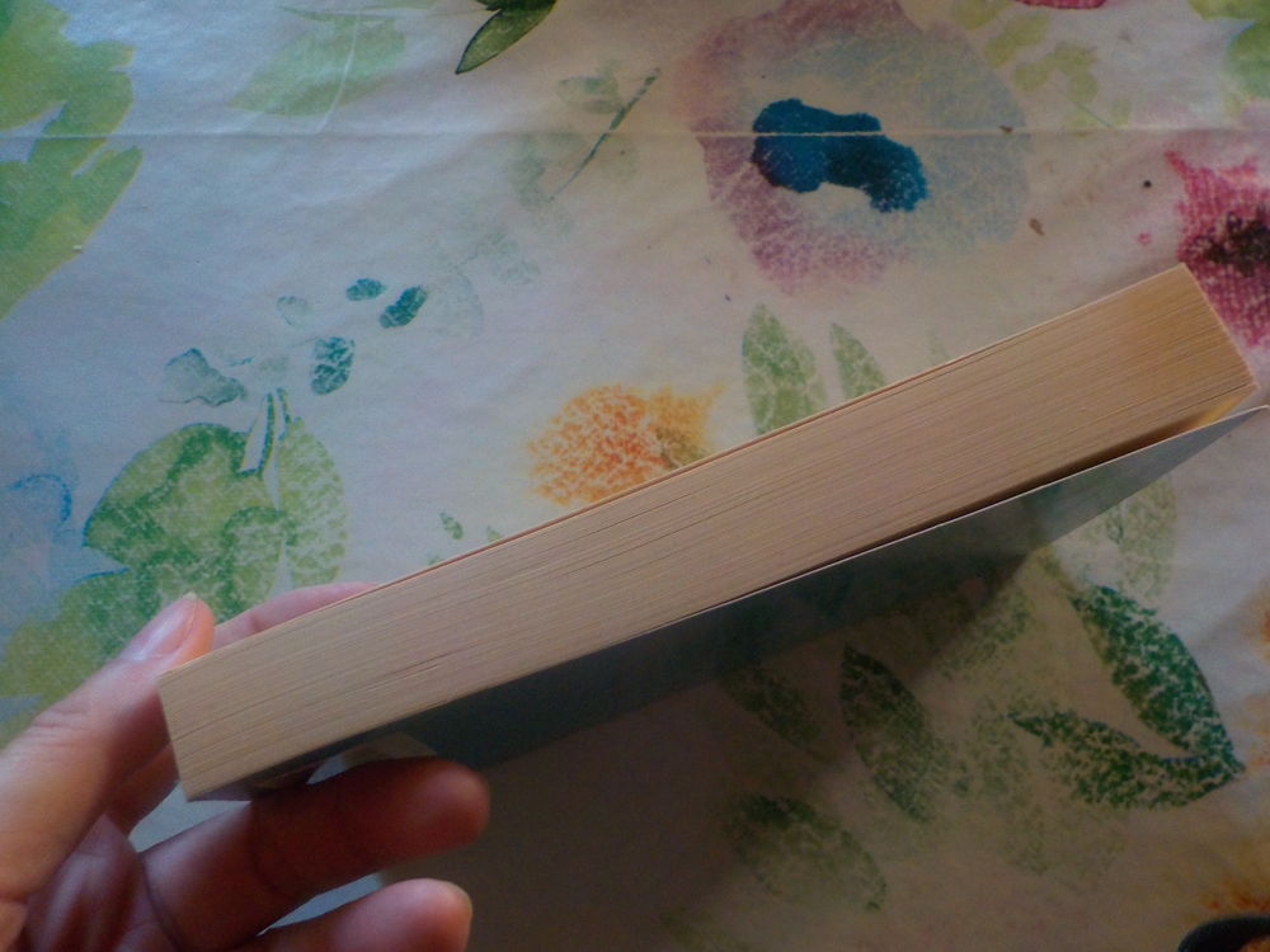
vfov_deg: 46.8
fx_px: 1101
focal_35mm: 30
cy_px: 476
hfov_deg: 60.0
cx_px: 635
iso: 250
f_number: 3.3
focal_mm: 4.1
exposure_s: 1/30
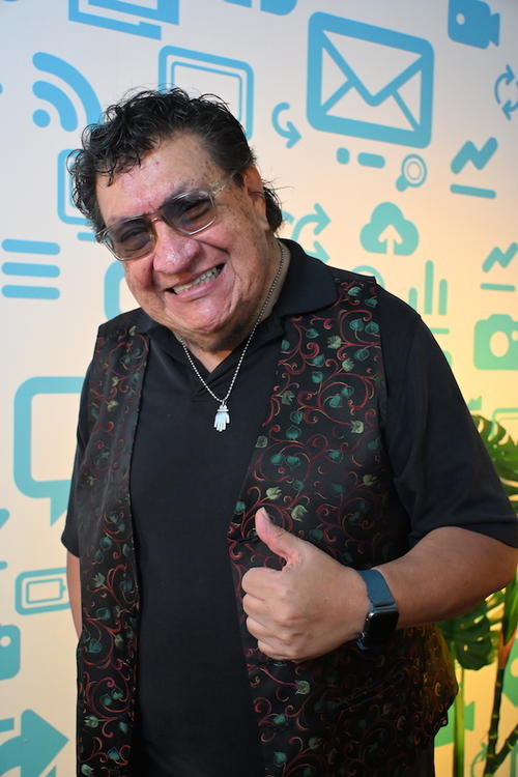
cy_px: 388
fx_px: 842
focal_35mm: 39
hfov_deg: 34.2
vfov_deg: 49.6
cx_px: 259
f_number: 3.8
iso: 3200
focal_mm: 26
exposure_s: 1/250
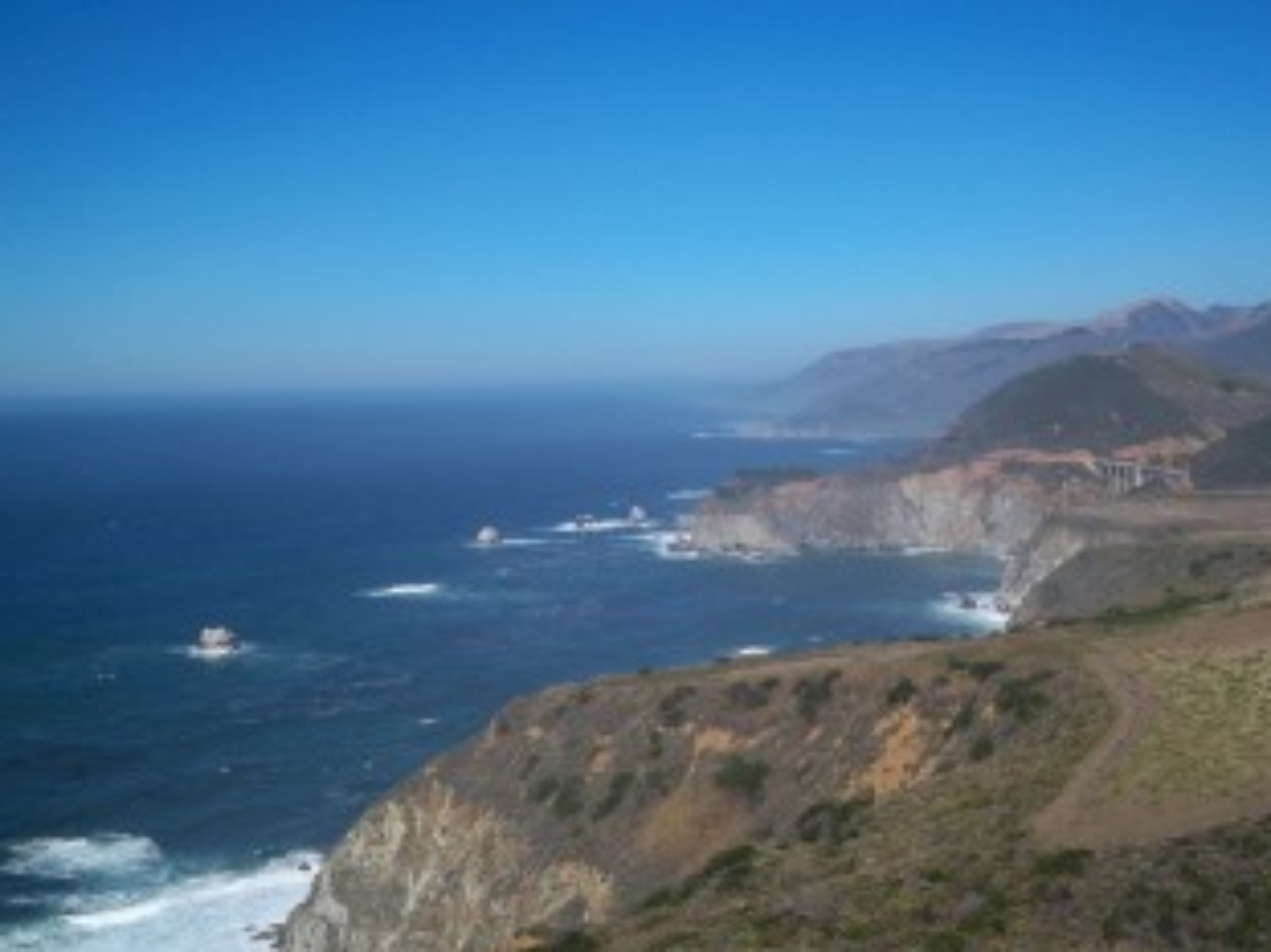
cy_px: 437
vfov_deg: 32.1
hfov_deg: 41.8
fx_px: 1652
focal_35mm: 45
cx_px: 801
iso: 64
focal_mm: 6.3
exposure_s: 1/640
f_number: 4.7
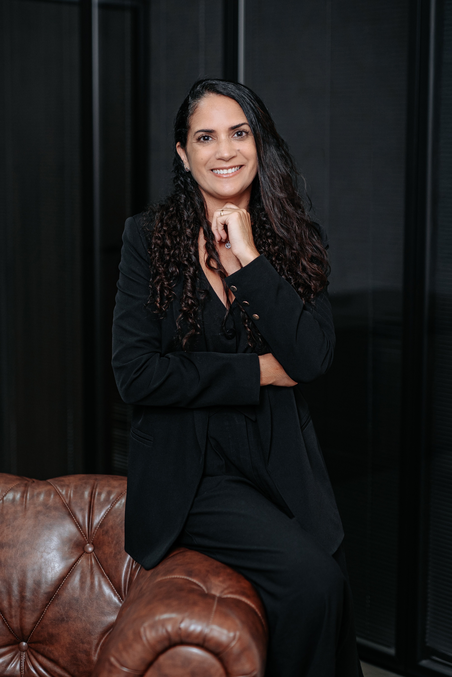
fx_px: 942
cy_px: 338
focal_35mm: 50
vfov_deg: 39.6
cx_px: 226
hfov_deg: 27.0
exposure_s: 1/160
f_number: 1.8
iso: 200
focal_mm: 50
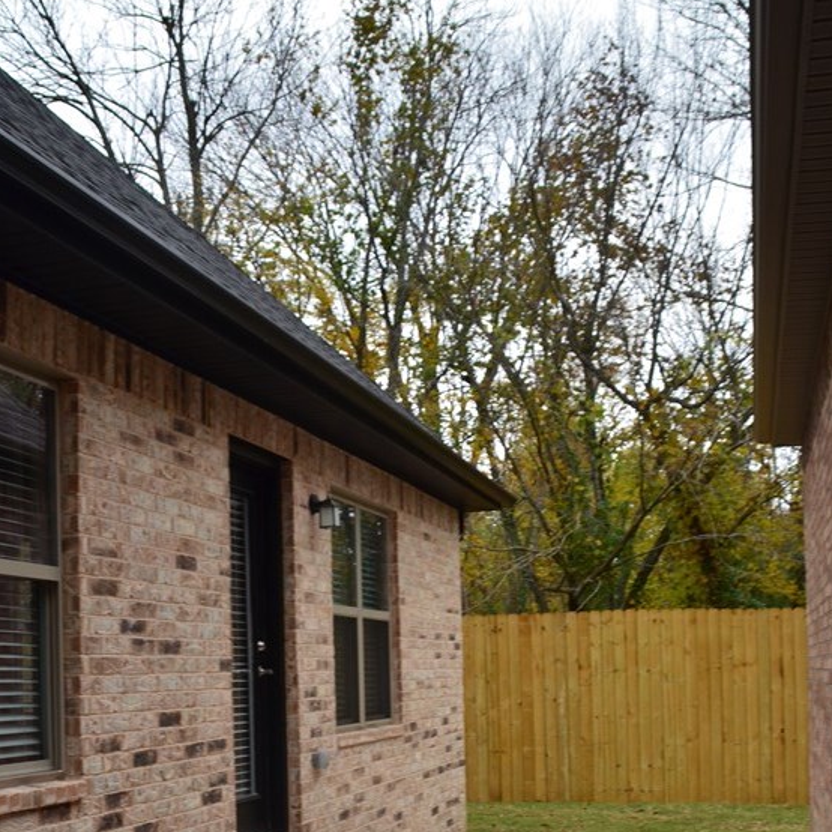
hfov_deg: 37.5
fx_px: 1224
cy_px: 698
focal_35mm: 45
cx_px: 358
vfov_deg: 36.0
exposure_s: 1/100
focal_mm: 18
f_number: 9
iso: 400
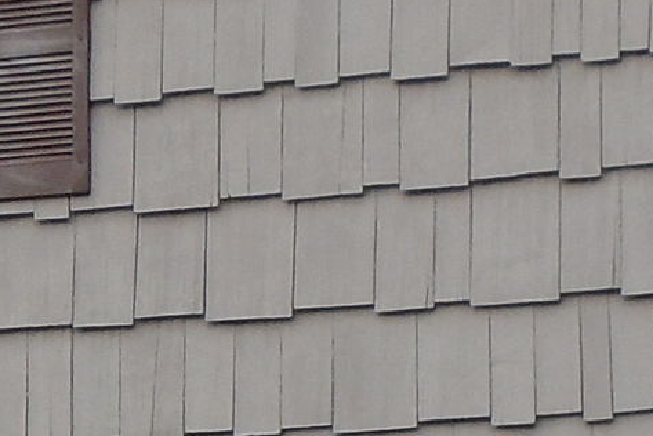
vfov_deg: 5.6
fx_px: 4410
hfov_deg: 8.4
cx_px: 32
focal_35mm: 243
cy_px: 602
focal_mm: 6.4
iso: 100
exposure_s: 1/250
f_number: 3.8
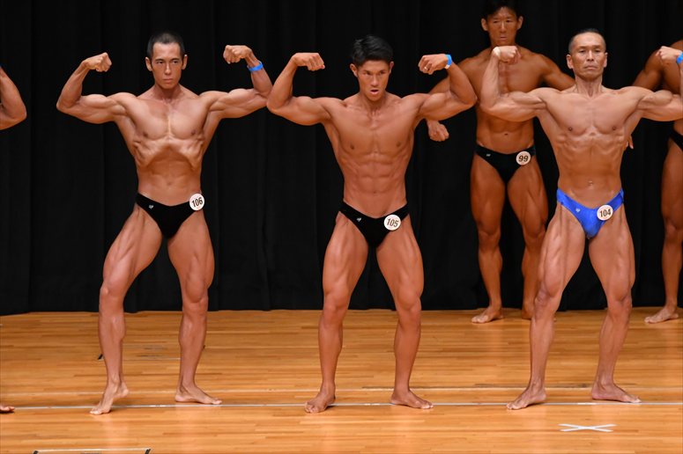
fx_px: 5120
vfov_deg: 5.1
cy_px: 227
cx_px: 342
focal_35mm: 270
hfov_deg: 7.6
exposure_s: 1/400
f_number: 5.6
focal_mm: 180
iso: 3200
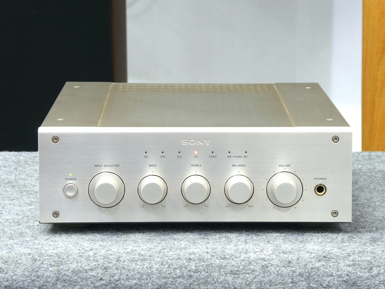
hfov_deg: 13.8
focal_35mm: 143
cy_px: 144
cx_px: 192
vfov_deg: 10.4
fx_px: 1590
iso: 100
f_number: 5.4
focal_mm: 25.6
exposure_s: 1/1.6
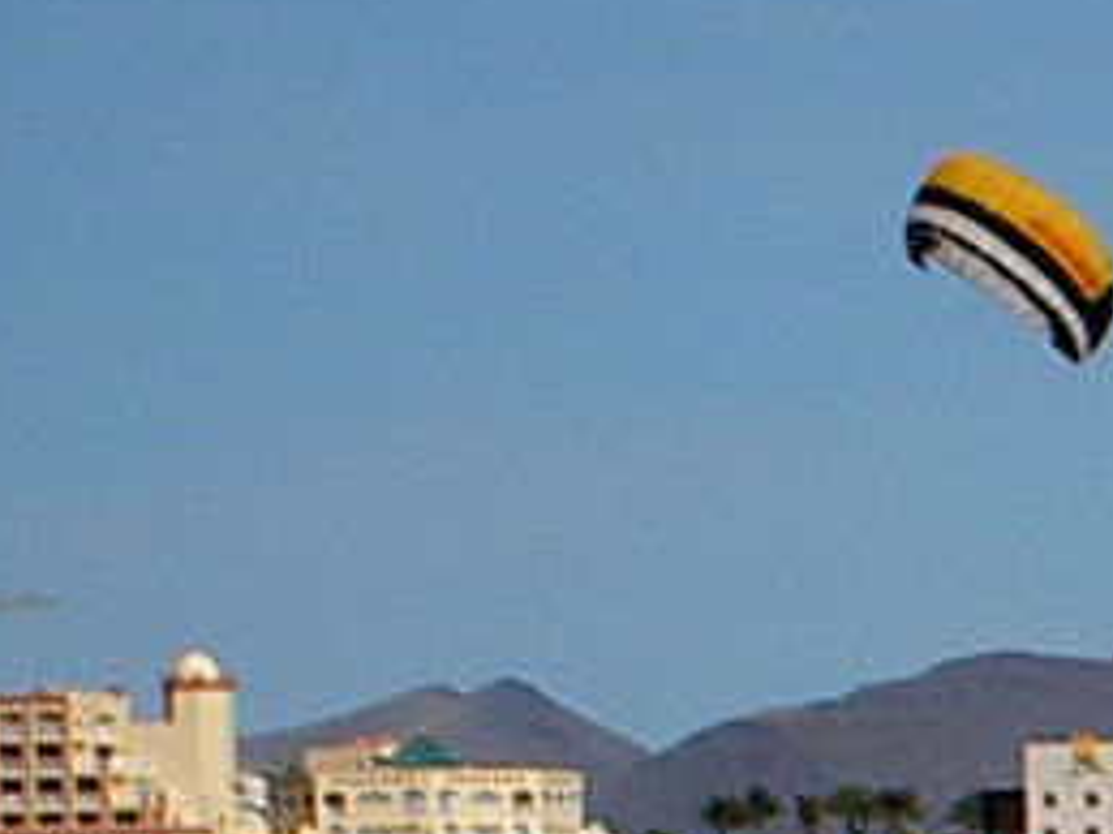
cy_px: 1586
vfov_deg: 2.3
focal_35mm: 631
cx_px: 2694
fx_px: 20279
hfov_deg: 3.1
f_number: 8.3
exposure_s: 1/320
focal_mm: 16.8
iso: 50
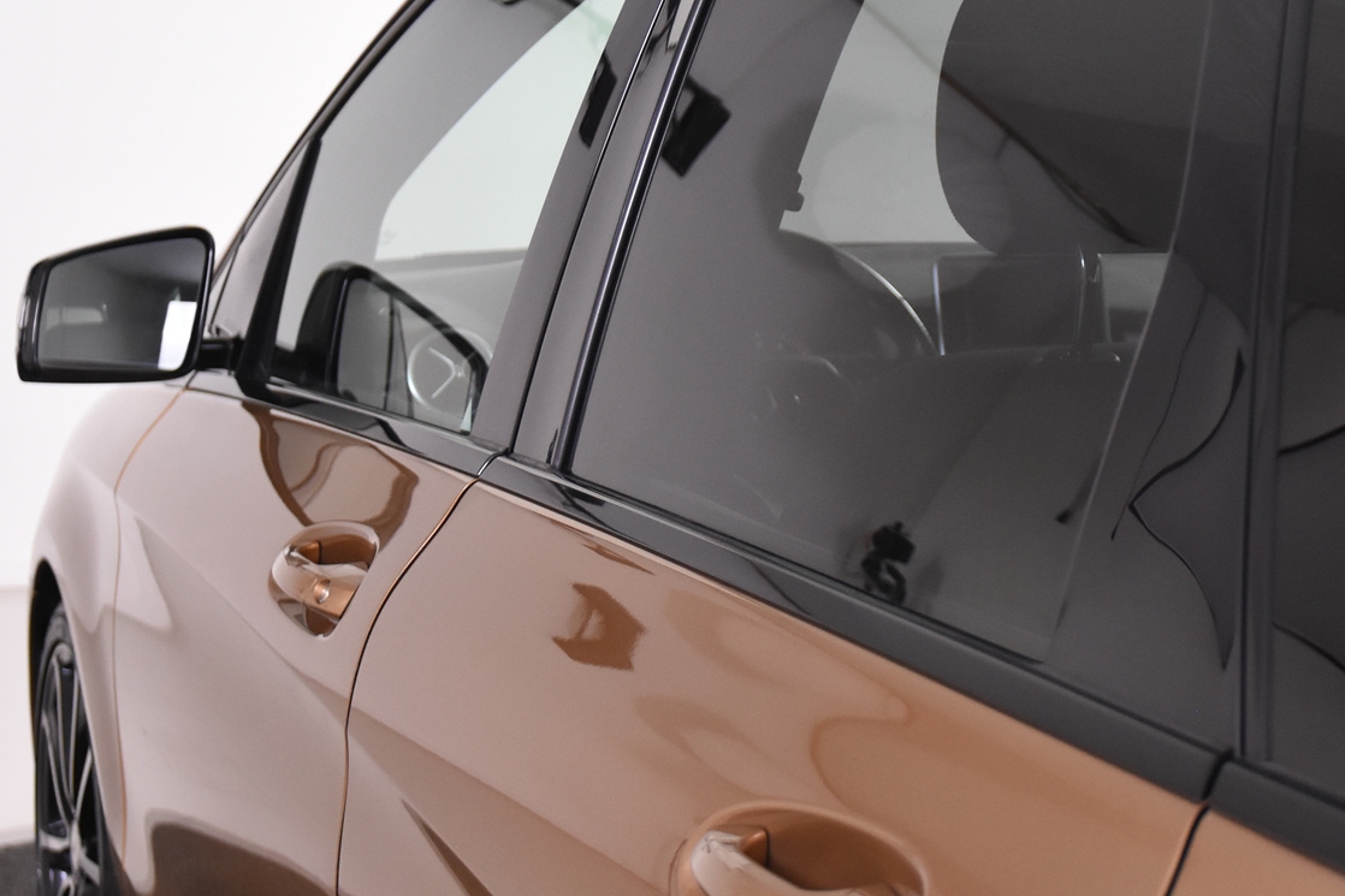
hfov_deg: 25.1
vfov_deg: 17.1
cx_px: 1011
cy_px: 451
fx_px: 2983
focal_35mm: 80
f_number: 3.5
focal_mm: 31
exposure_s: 1/80
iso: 1600
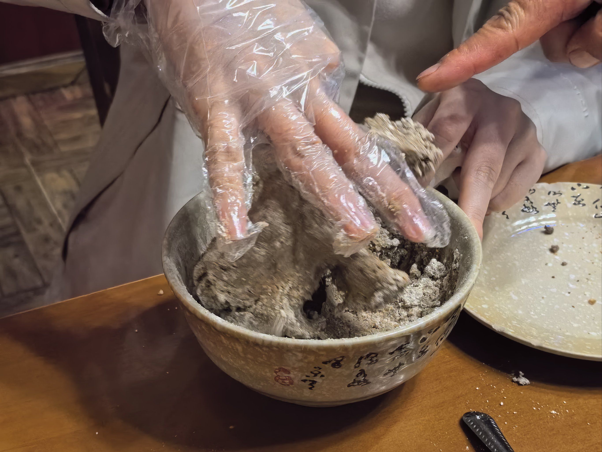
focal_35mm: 66
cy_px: 226
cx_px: 301
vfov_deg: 22.3
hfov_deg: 29.4
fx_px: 1148
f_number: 2
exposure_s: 1/100
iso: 500
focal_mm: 5.75
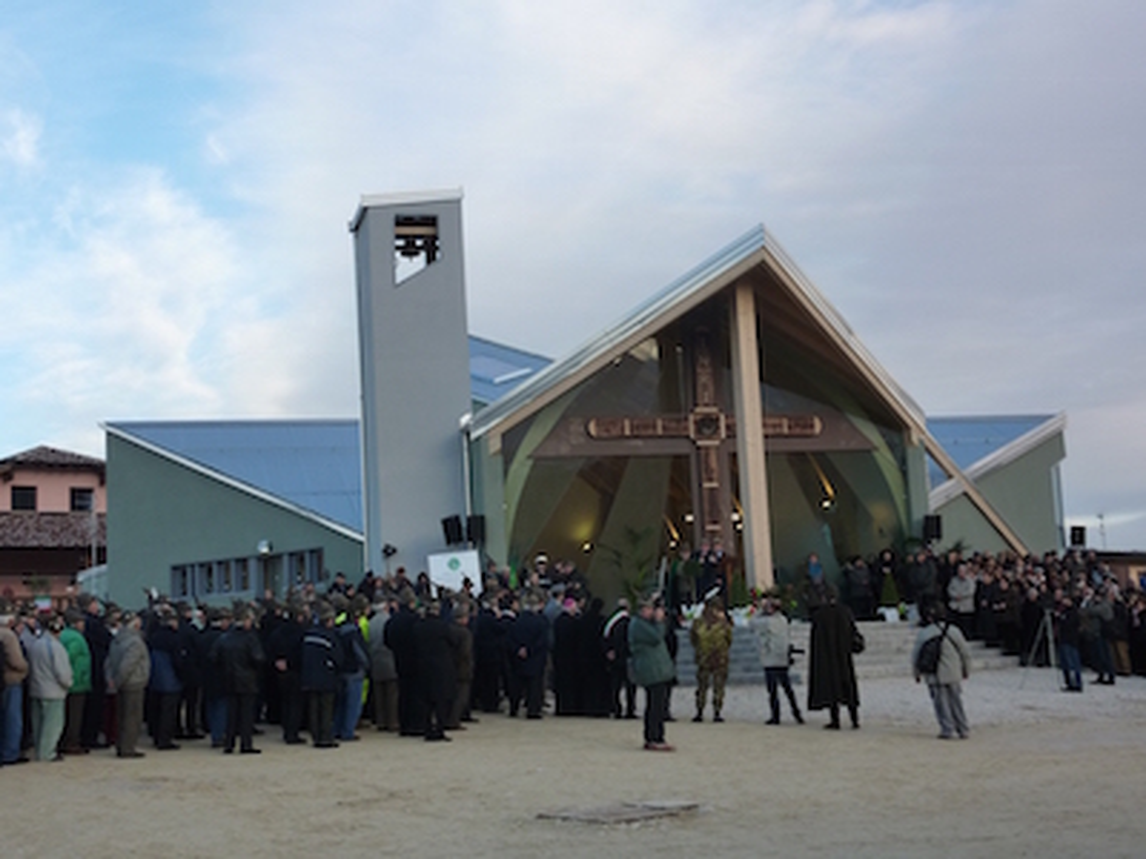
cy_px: 430
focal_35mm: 48
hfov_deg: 39.7
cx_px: 573
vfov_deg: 30.3
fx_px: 1589
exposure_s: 1/160
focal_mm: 7.9
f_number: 4
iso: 125
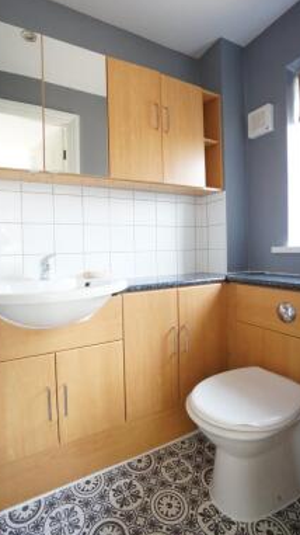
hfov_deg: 60.9
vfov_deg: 92.6
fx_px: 255
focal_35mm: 18
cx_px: 138
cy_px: 255
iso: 1250
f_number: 4
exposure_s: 1/60
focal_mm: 10
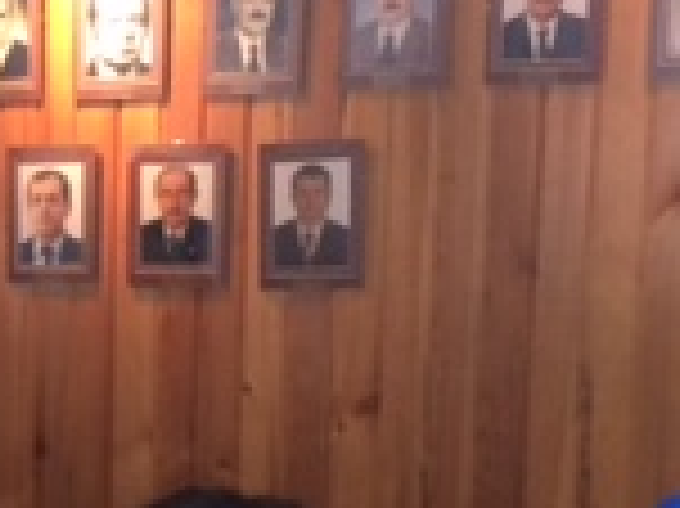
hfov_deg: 14.3
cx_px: -500
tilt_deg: -12.5
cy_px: 616
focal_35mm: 123
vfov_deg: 11.8
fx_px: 2414
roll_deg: +2.0
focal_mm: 4.15
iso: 160
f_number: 2.2
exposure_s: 1/33
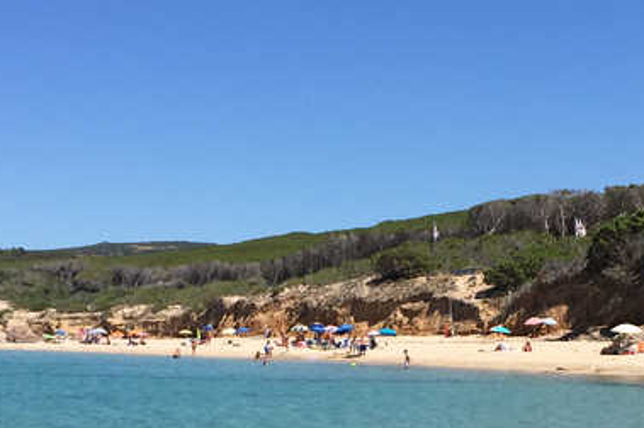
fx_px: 1519
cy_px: 474
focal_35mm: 85
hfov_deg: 23.9
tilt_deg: -5.9
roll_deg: -1.6
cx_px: 378
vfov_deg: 15.6
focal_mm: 4.15
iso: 32
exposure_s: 1/2475
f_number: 2.2
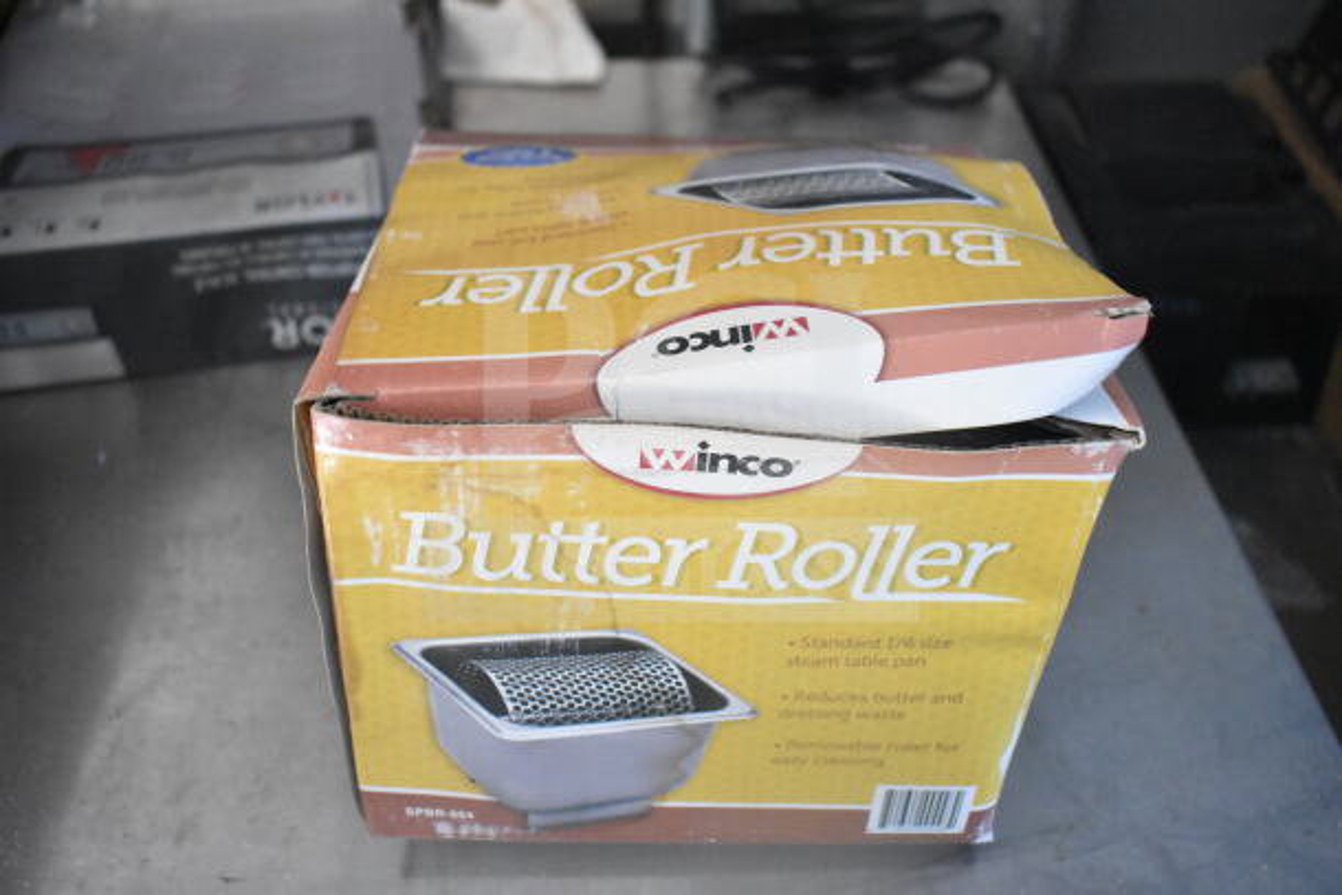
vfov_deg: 38.4
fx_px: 1286
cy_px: 448
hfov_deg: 55.1
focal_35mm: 34
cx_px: 671
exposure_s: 1/40
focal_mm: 23
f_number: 3.8
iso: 7200
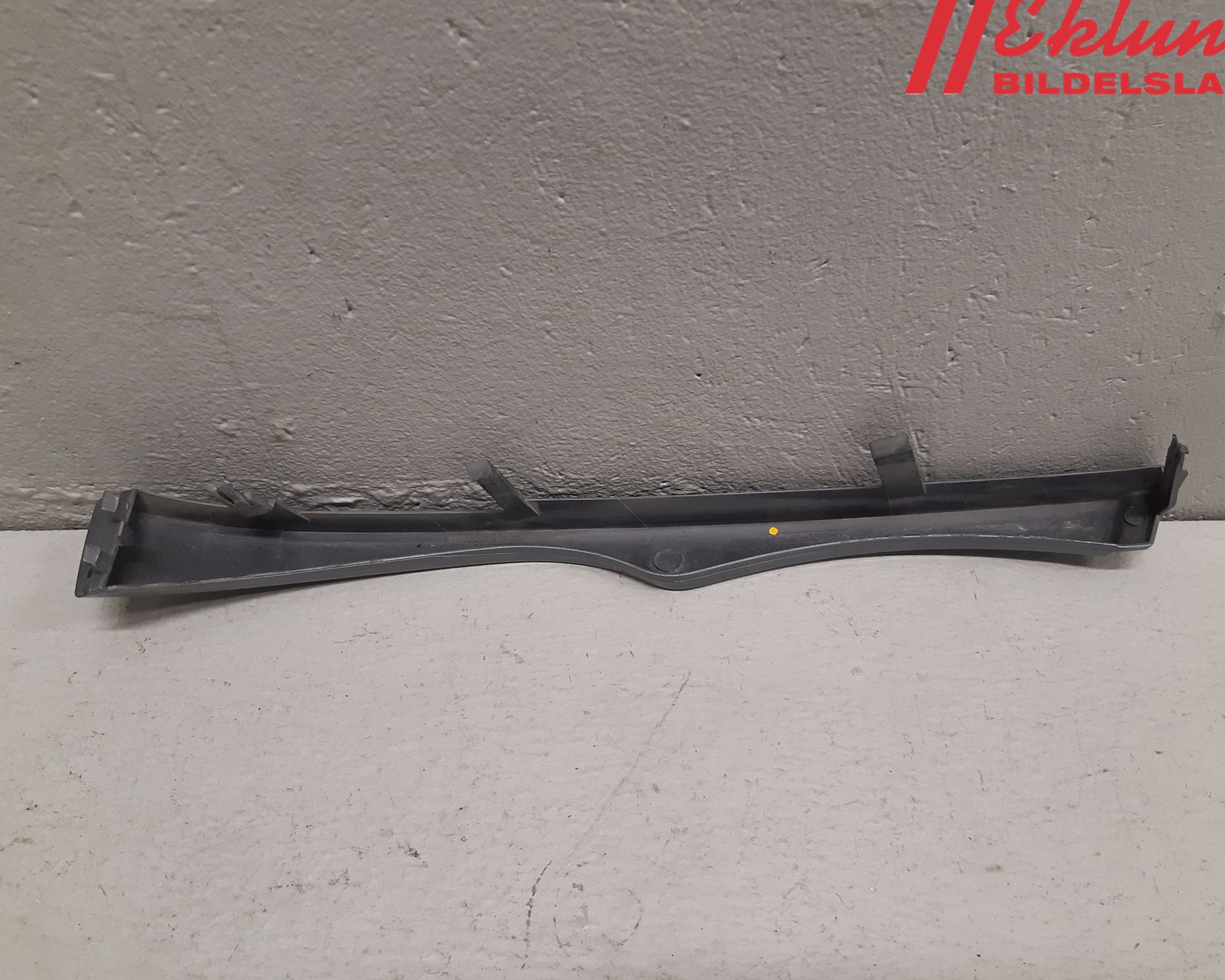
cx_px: 634
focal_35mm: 28
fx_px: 1015
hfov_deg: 62.2
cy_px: 489
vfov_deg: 51.5
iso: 160
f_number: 1.7
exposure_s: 1/50
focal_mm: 3.93
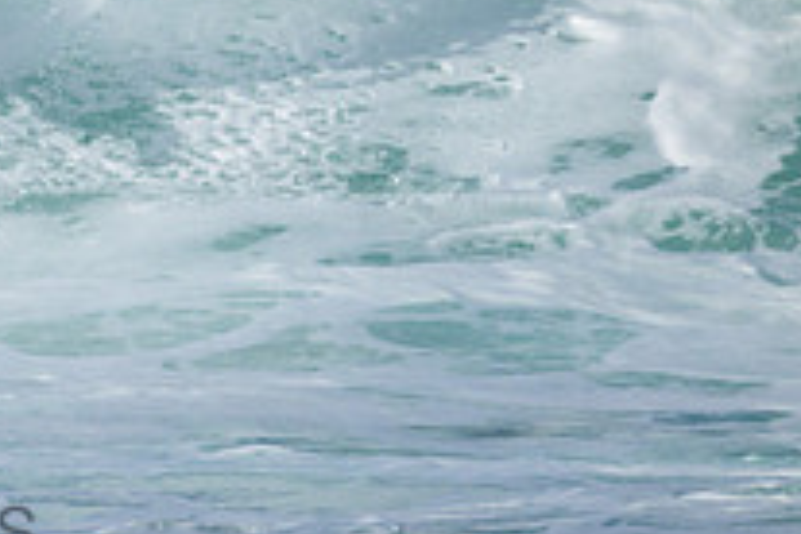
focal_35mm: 2239
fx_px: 49814
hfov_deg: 0.9
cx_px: -263
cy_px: -118
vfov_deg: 0.6
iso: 1400
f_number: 11
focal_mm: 800
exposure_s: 1/1600
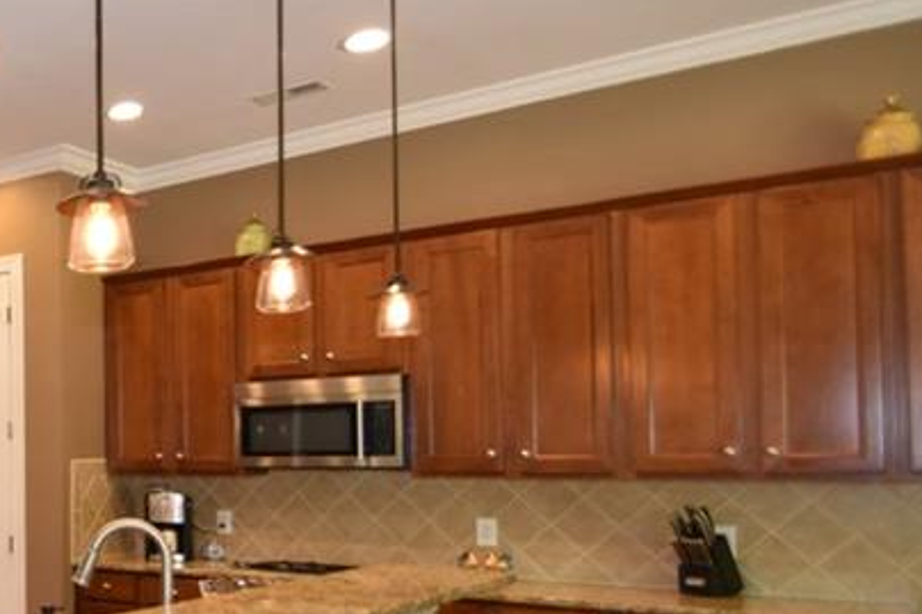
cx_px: -130
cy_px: 466
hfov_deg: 39.6
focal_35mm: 38
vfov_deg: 34.2
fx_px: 973
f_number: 4
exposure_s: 1/60
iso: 400
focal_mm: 10
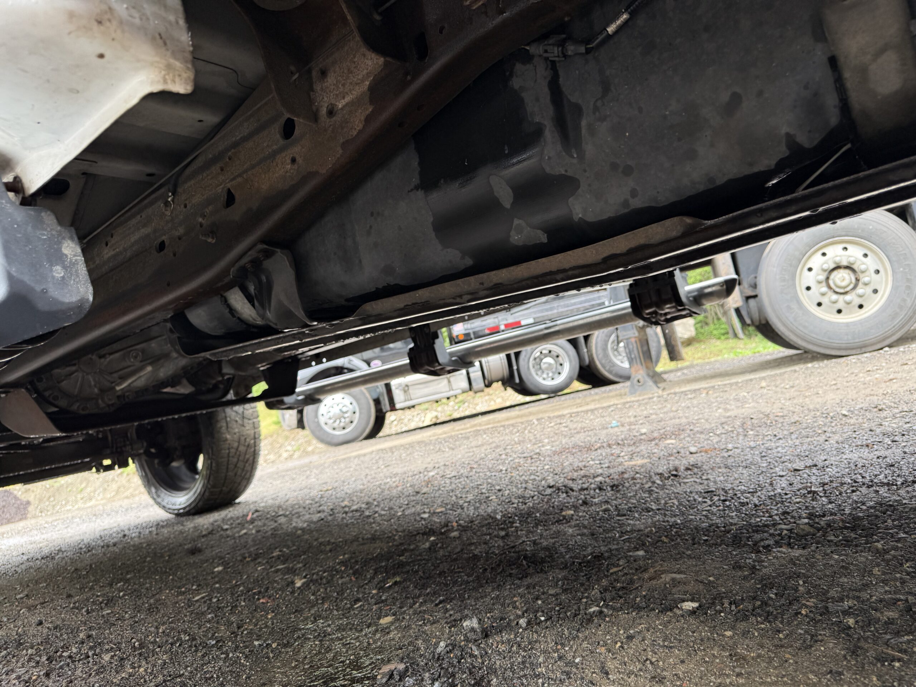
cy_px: 344
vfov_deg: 56.8
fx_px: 635
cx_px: 458
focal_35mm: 24
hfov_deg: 71.6
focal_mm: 6.76
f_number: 1.78
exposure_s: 1/121
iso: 80
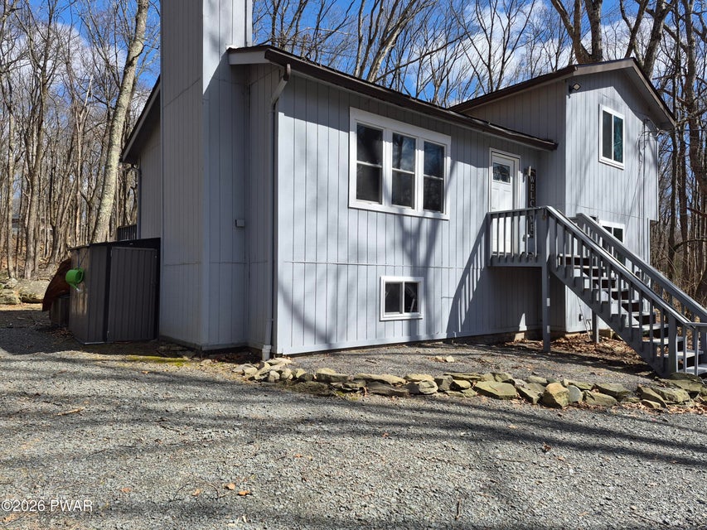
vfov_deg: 58.9
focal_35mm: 23
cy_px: 265
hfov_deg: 73.9
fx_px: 470
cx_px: 354
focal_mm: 5.4
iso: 80
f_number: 1.8
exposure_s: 1/4368
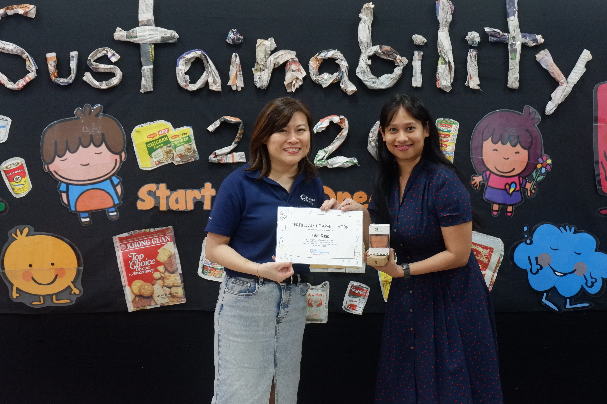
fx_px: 894
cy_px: 202
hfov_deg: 37.5
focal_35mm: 53
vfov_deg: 25.5
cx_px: 304
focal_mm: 35.5
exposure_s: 1/140
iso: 3200
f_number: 5
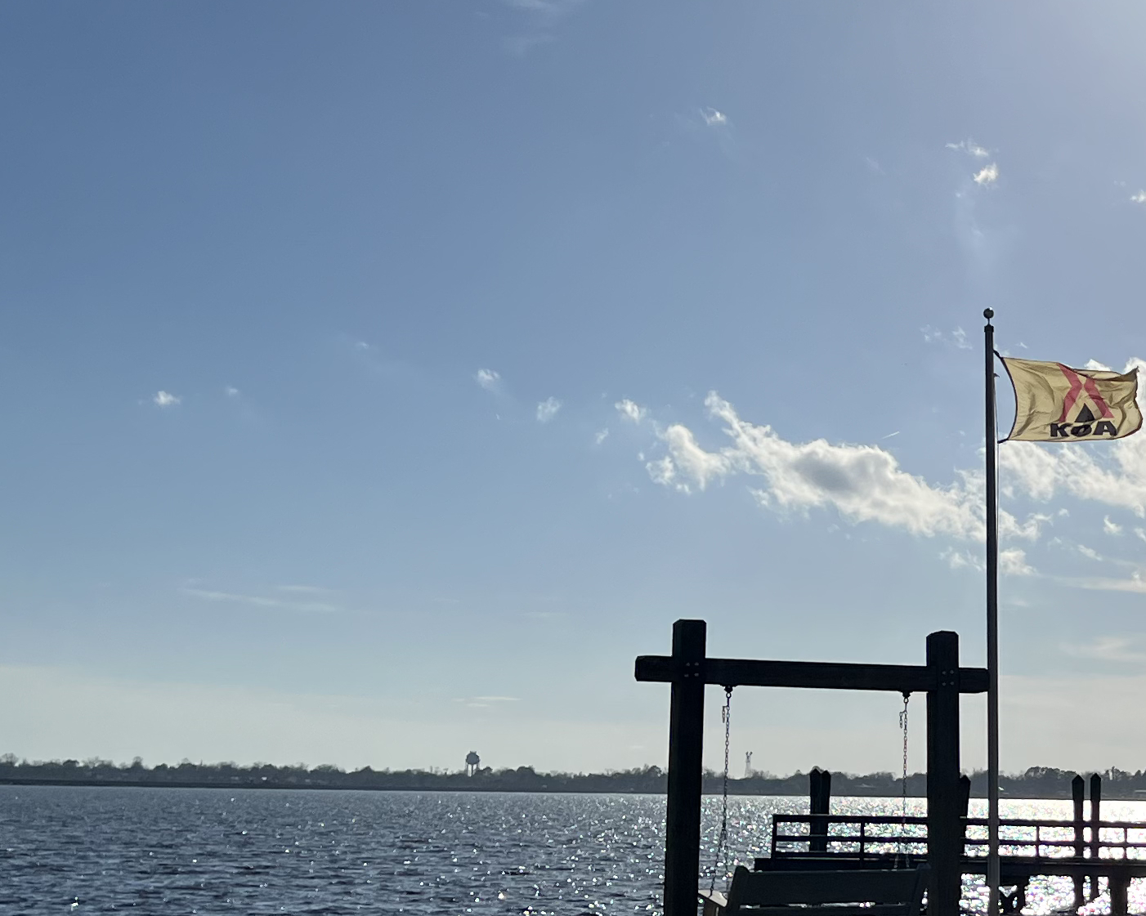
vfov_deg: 20.9
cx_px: 1184
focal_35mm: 73
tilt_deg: +5.7
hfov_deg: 24.7
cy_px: 570
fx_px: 2475
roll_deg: -1.6
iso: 40
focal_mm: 5.7
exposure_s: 1/19231
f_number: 1.5
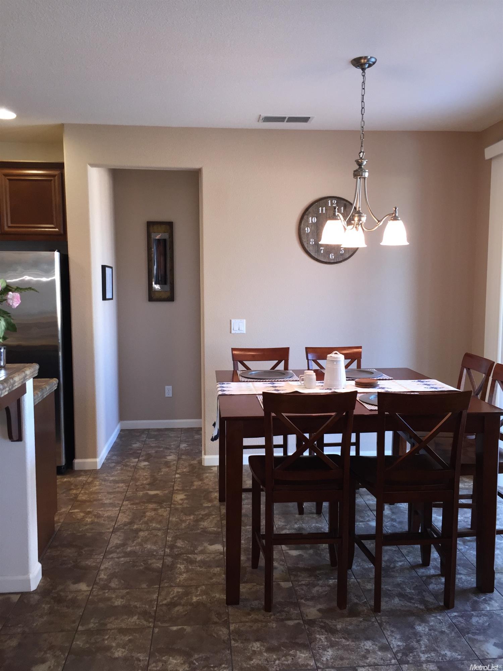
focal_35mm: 29
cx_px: 252
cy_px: 336
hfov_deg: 48.2
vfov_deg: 61.7
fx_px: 562
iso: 64
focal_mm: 4.15
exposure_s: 1/30
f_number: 2.2
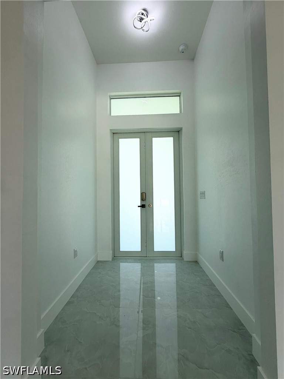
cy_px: 190
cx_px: 142
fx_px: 153
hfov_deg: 85.7
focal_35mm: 14
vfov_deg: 102.1
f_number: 2.2
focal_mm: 2.22
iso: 40
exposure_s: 1/223
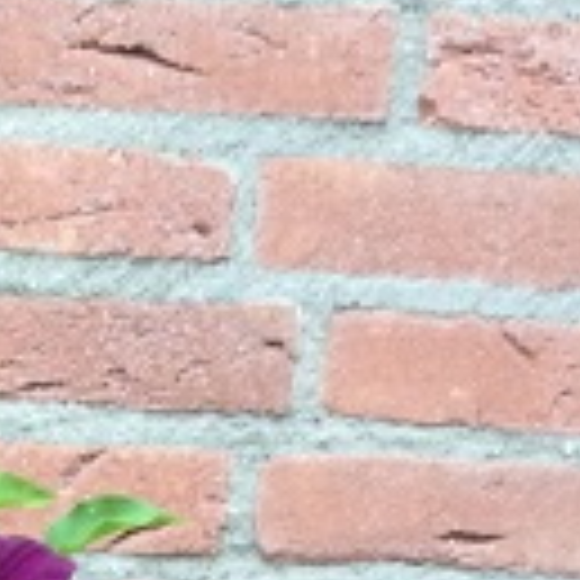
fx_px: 2161
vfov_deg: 14.4
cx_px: -286
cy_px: 841
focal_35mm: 114
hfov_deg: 14.3
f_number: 2.4
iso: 64
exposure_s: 1/100
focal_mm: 3.3
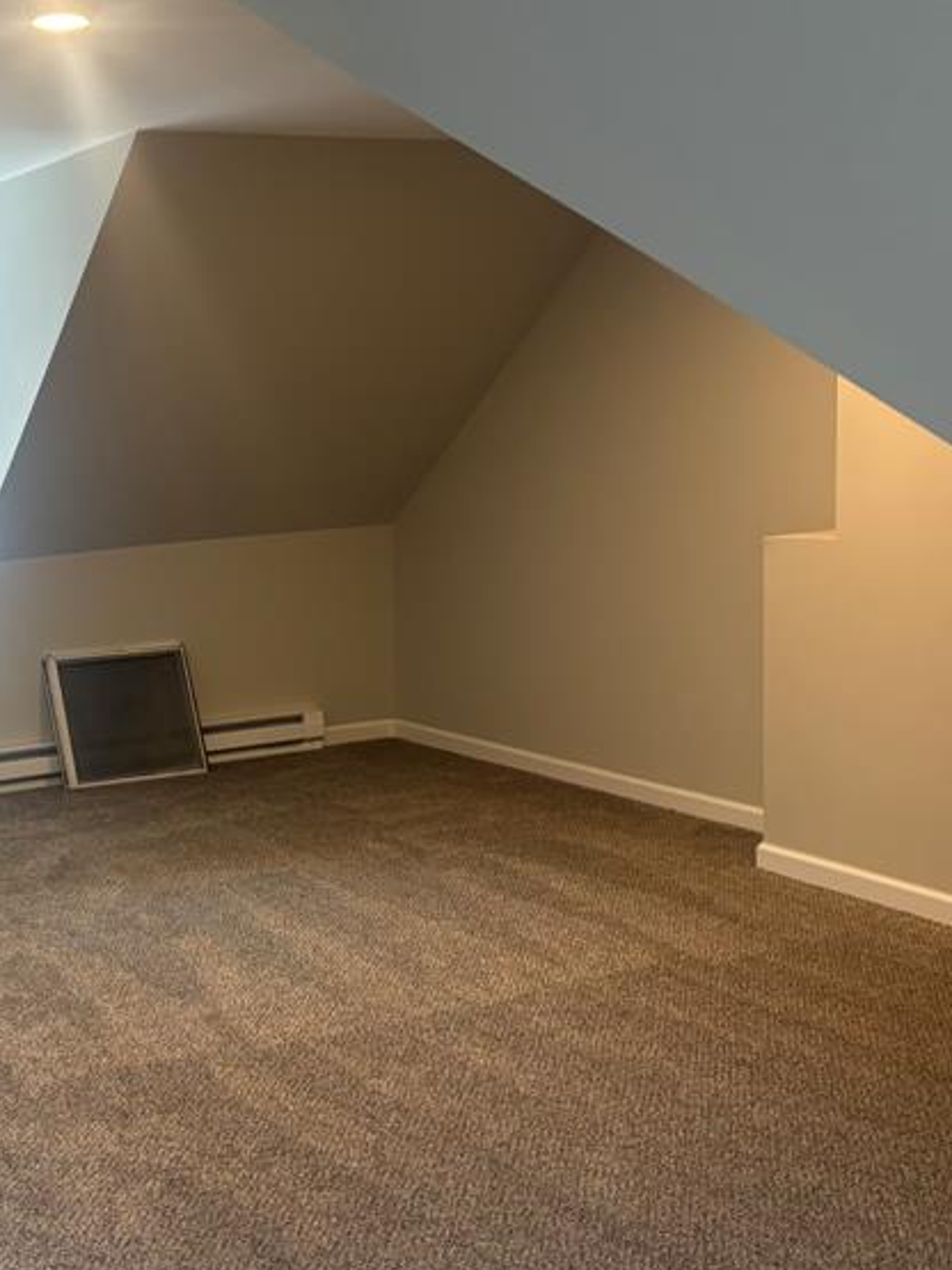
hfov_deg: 29.3
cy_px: 584
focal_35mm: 48
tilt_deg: -5.9
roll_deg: +2.4
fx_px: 1761
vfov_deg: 39.6
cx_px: 146
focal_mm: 5.96
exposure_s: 1/60
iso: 160
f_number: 1.6
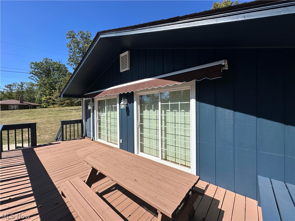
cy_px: 110
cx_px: 148
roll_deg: +0.6
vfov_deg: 85.7
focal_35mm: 14
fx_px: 119
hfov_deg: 102.1
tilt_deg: -0.1
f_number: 2.2
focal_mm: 2.22
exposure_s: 1/2817
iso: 50
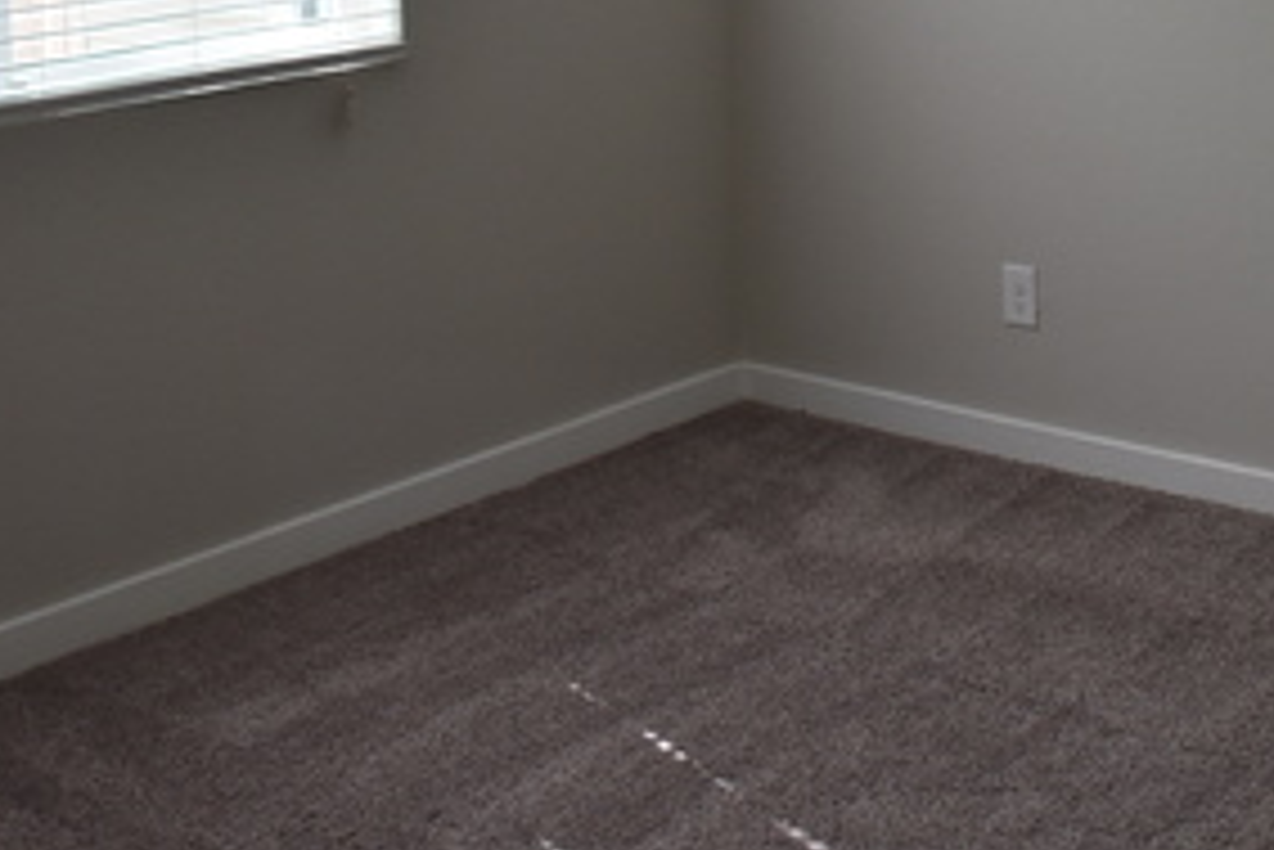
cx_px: 1031
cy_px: -58
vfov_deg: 21.3
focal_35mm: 61
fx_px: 2160
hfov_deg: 31.9
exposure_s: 1/60
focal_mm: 18
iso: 560
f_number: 4
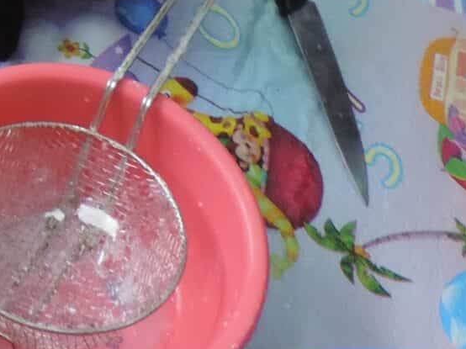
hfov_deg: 16.3
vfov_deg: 12.2
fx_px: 1494
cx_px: -217
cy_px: -289
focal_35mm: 111
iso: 160
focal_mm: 4.3
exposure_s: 1/30
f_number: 3
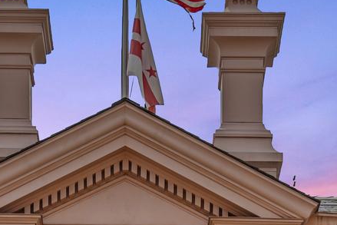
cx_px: 117
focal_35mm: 154
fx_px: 1446
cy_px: 416
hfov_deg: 13.3
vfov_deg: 8.5
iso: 100
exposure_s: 1/1250
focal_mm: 33.1
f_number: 2.8
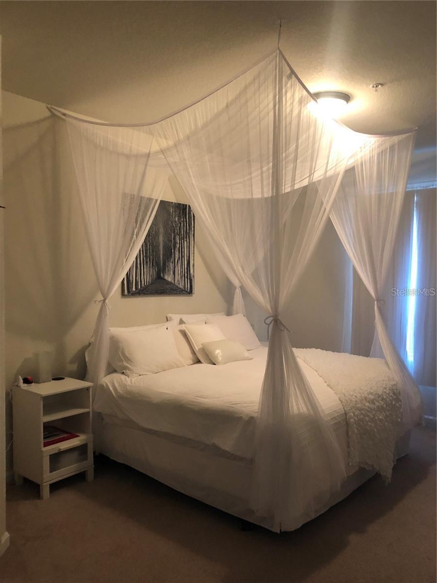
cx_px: 218
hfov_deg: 49.7
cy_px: 292
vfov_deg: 63.4
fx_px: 471
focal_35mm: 28
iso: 100
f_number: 1.8
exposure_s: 1/15
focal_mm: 3.99
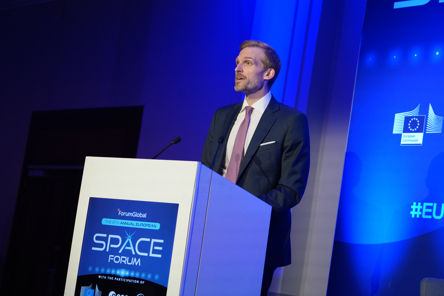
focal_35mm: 88
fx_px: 1085
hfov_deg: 23.1
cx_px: 222
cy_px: 148
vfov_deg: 15.5
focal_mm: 88
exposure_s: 1/200
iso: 2500
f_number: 4
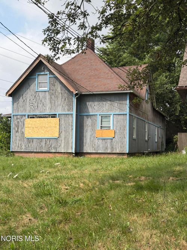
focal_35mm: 48
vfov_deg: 39.7
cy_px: 125
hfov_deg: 30.3
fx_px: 346
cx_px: 94
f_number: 1.78
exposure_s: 1/3378
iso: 64
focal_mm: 6.76
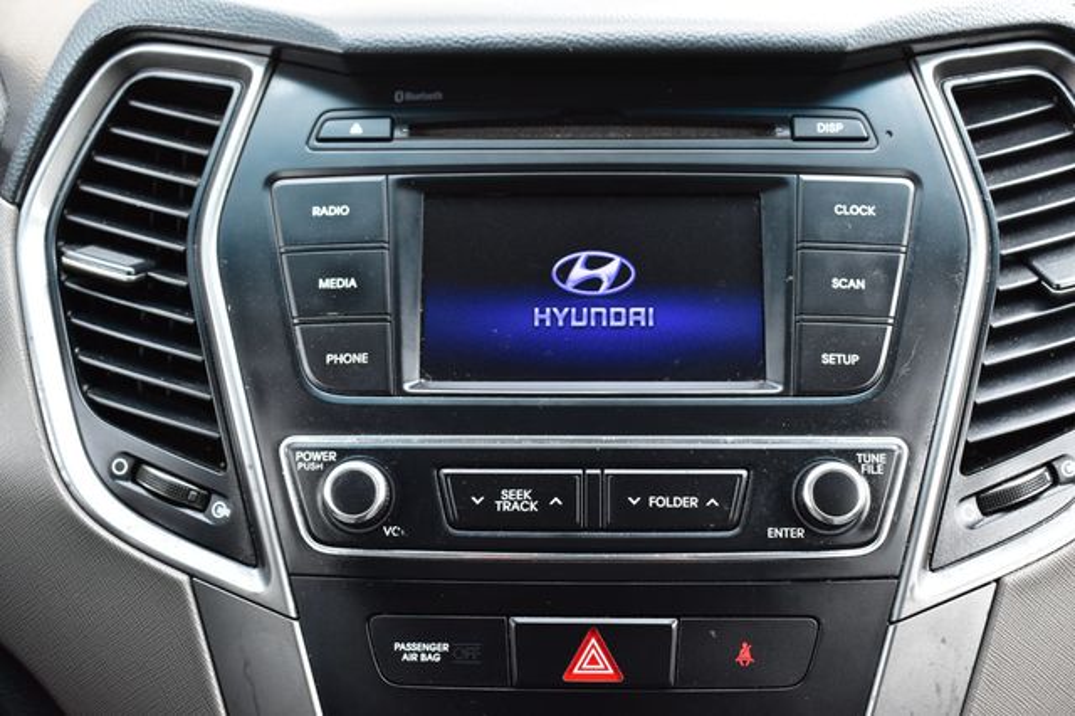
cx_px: 538
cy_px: 358
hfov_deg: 42.3
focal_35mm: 46
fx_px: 1388
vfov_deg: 28.9
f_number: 7.1
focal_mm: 31
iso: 400
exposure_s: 1/30
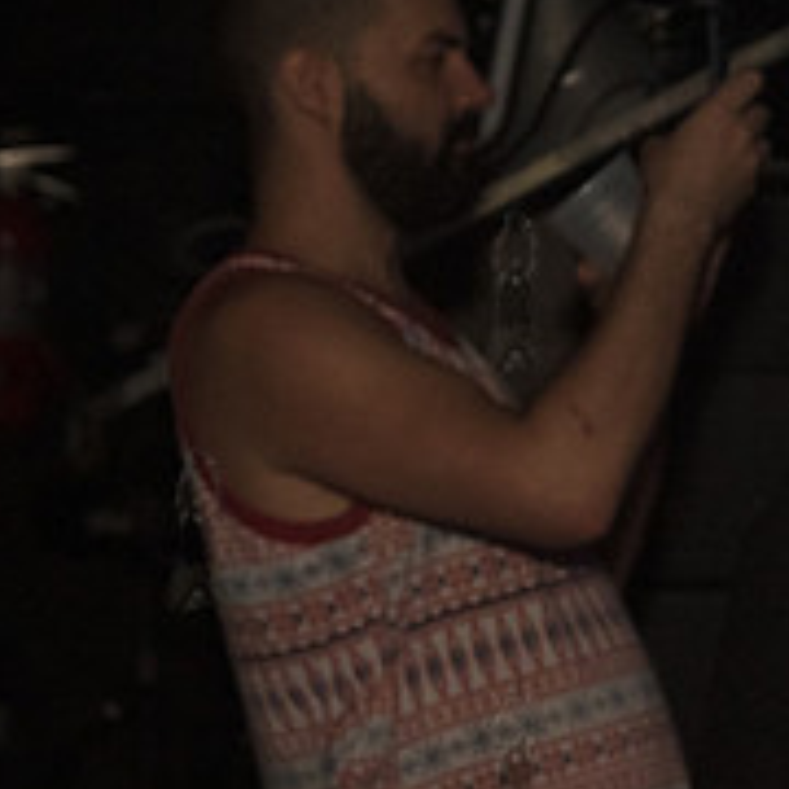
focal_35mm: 145
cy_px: 506
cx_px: 1227
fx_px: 3739
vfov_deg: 12.0
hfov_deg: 11.5
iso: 2000
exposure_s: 1/320
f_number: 4
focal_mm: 40
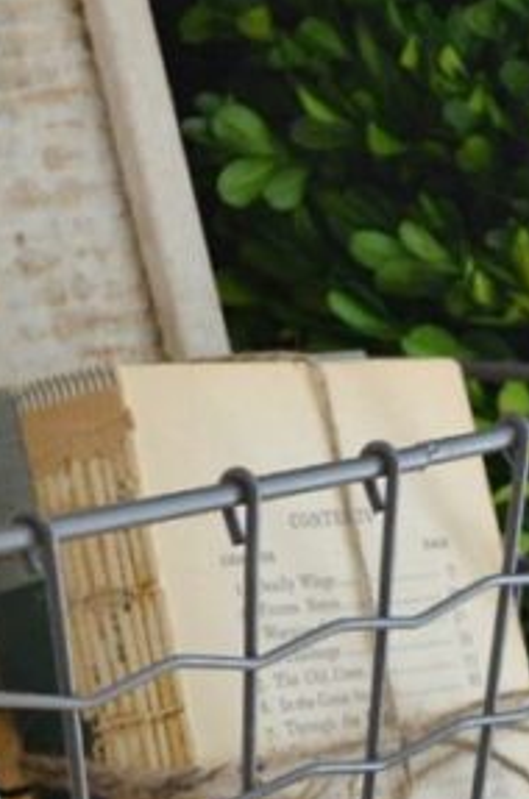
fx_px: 3499
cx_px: 707
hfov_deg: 8.5
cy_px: 672
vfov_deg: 13.0
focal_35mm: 158
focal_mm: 20
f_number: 4
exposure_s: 1/60
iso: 800
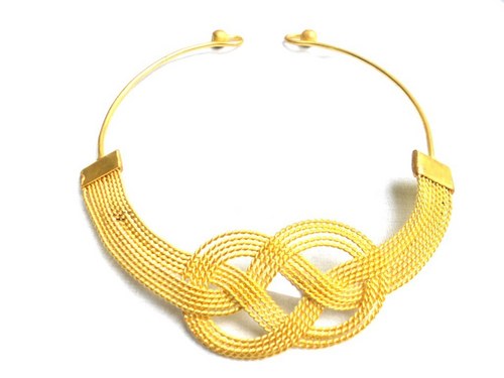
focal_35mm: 29
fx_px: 422
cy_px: 189
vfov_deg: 48.2
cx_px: 252
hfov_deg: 61.7
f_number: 3.4
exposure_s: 1/30
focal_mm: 5.1
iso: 80
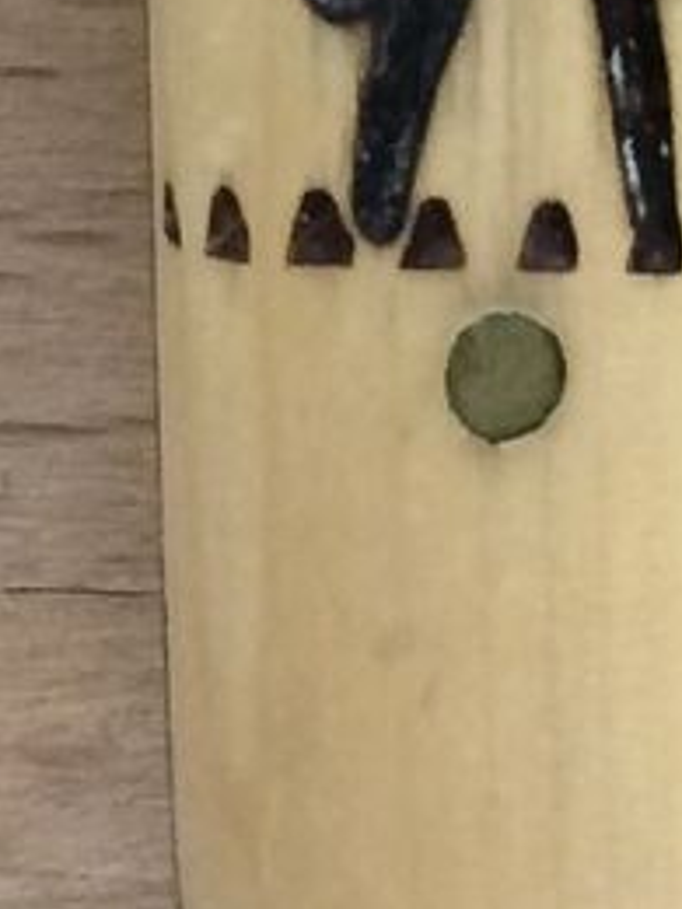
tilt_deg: -82.9
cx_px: 381
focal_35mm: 223
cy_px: -1594
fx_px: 5858
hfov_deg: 6.7
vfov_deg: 7.9
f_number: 2.2
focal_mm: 4.15
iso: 64
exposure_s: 1/30
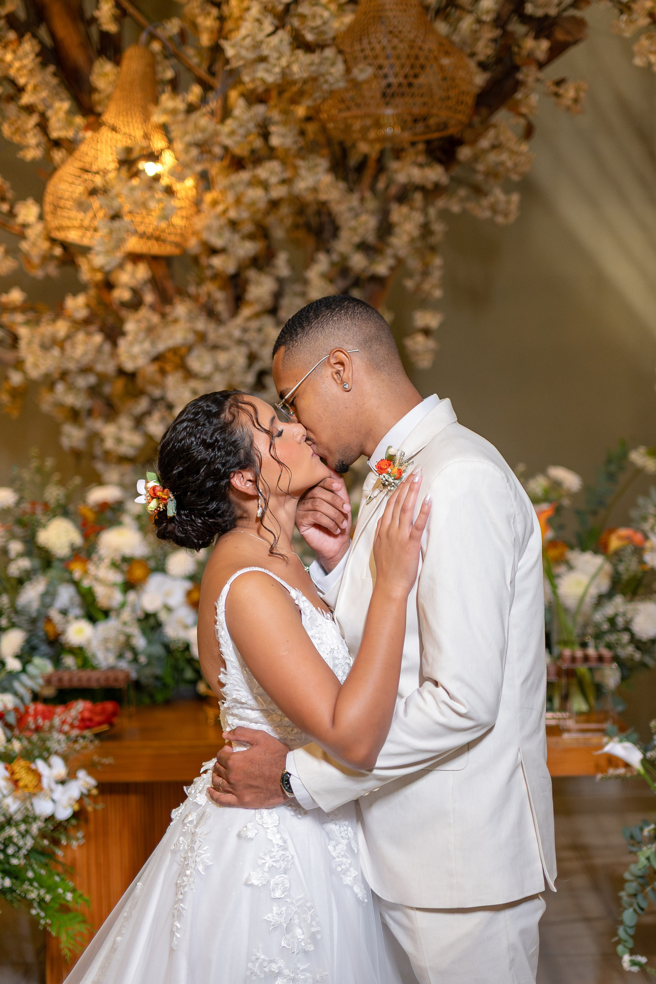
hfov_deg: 26.0
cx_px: 328
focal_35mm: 52
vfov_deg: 38.2
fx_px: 1421
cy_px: 492
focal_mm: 35
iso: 1250
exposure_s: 1/320
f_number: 1.4
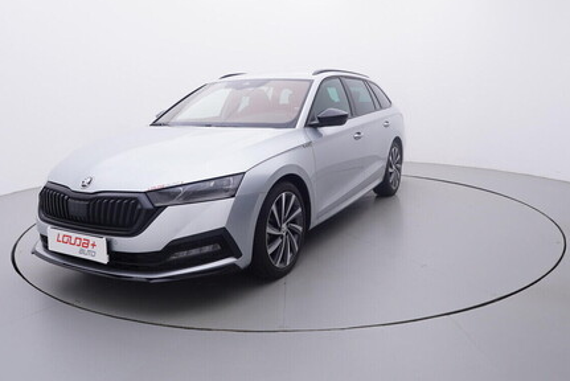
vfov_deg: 45.2
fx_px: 454
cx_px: 289
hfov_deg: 64.3
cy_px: 149
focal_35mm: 29
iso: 200
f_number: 5
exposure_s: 1/80
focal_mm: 15
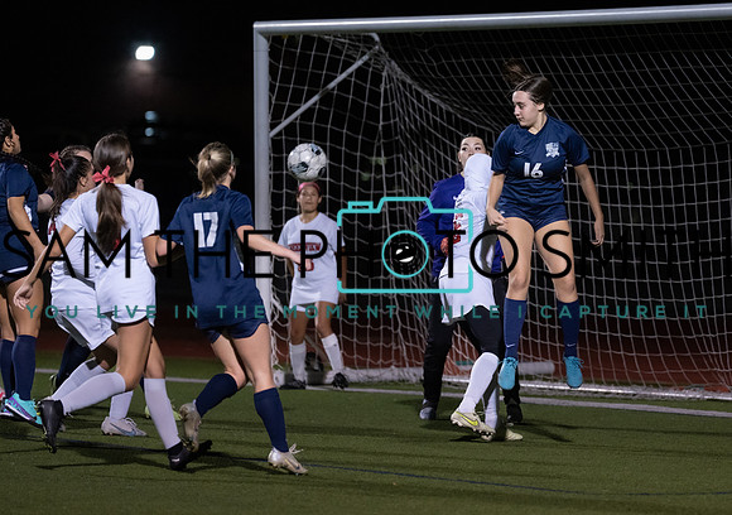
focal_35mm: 270
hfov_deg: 7.5
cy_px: 189
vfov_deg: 5.3
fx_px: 5589
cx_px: 489
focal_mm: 200
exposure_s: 1/1000
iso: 5000
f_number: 2.8
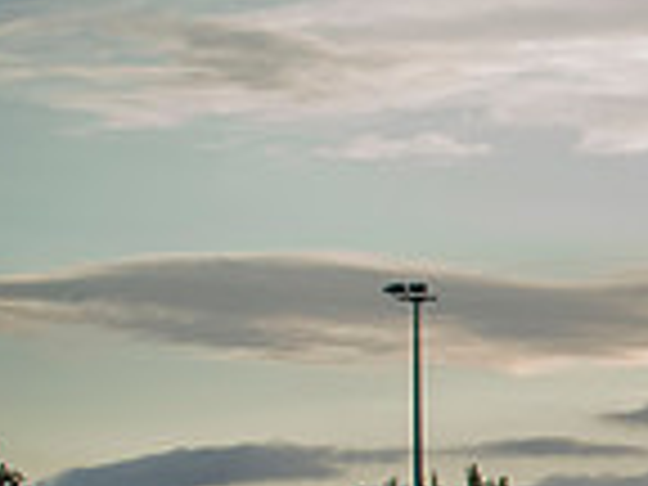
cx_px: 1282
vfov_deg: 5.4
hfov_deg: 7.0
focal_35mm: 272
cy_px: 511
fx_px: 5092
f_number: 4.5
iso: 1600
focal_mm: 70
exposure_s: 1/2500
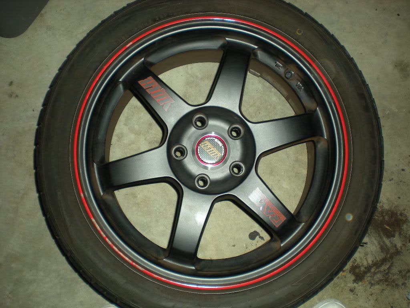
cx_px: 205
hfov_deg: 49.0
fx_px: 450
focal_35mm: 38
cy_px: 154
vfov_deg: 37.7
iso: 72
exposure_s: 1/60
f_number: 3.1
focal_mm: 6.3
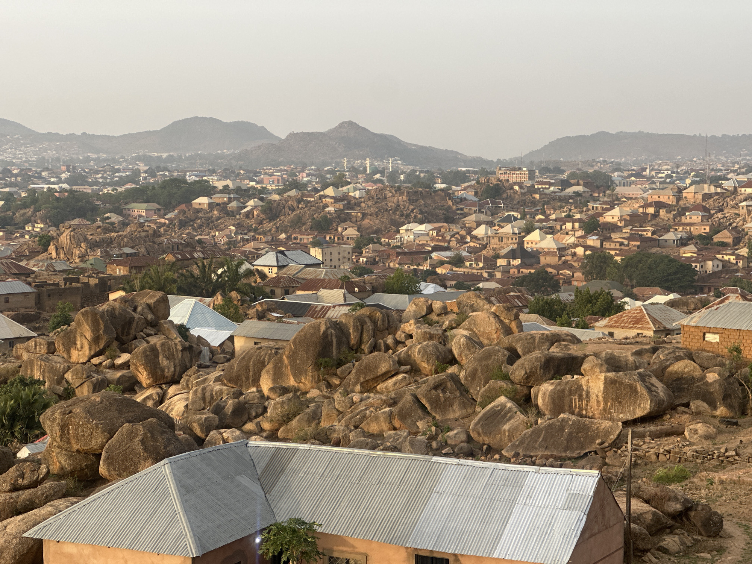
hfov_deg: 25.3
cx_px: 376
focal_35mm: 77
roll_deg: -0.5
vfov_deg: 19.1
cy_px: 282
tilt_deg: -4.7
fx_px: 1673
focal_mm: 9
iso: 50
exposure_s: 1/99
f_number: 2.8
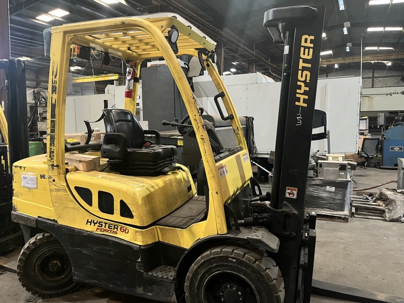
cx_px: 202
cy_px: 152
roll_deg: +0.6
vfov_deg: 53.1
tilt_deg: -6.4
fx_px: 304
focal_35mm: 26
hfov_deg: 67.3
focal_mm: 5.1
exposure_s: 1/30
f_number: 1.6
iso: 500
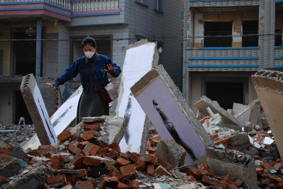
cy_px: 94
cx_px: 142
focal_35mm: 82
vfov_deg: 16.6
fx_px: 649
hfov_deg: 24.6
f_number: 5.6
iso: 200
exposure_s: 1/100
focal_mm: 55
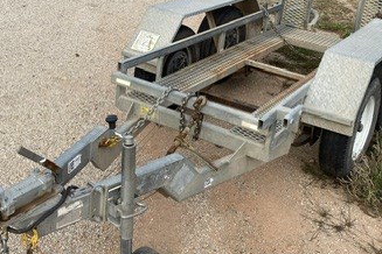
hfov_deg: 37.5
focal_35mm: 53
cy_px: 70
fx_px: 562
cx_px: 186
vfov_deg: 25.3
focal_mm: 4.25
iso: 32
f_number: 1.8
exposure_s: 1/1653
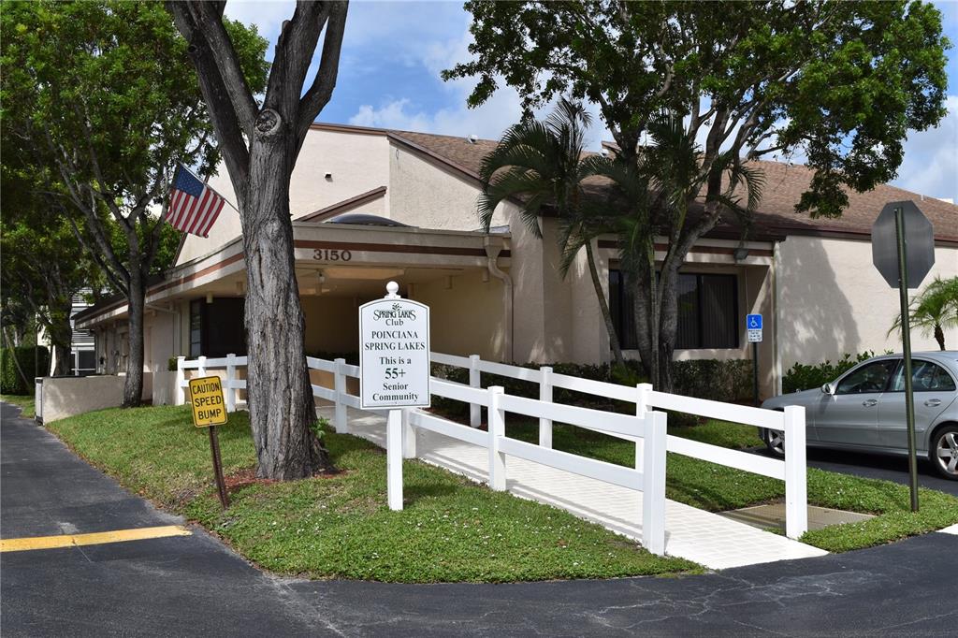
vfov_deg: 35.5
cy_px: 319
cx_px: 479
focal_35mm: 38
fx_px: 998
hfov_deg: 51.3
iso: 200
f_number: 11
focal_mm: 25
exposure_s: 1/500
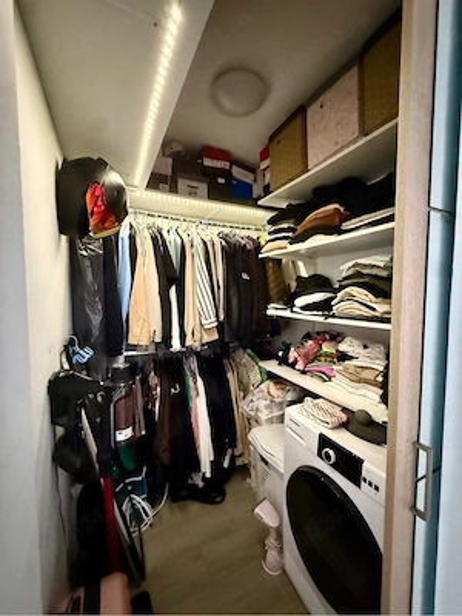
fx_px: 249
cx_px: 231
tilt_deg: -2.5
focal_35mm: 14
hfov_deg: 85.7
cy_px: 308
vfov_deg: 102.1
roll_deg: -0.1
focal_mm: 2.22
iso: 1600
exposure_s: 1/40
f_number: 2.2
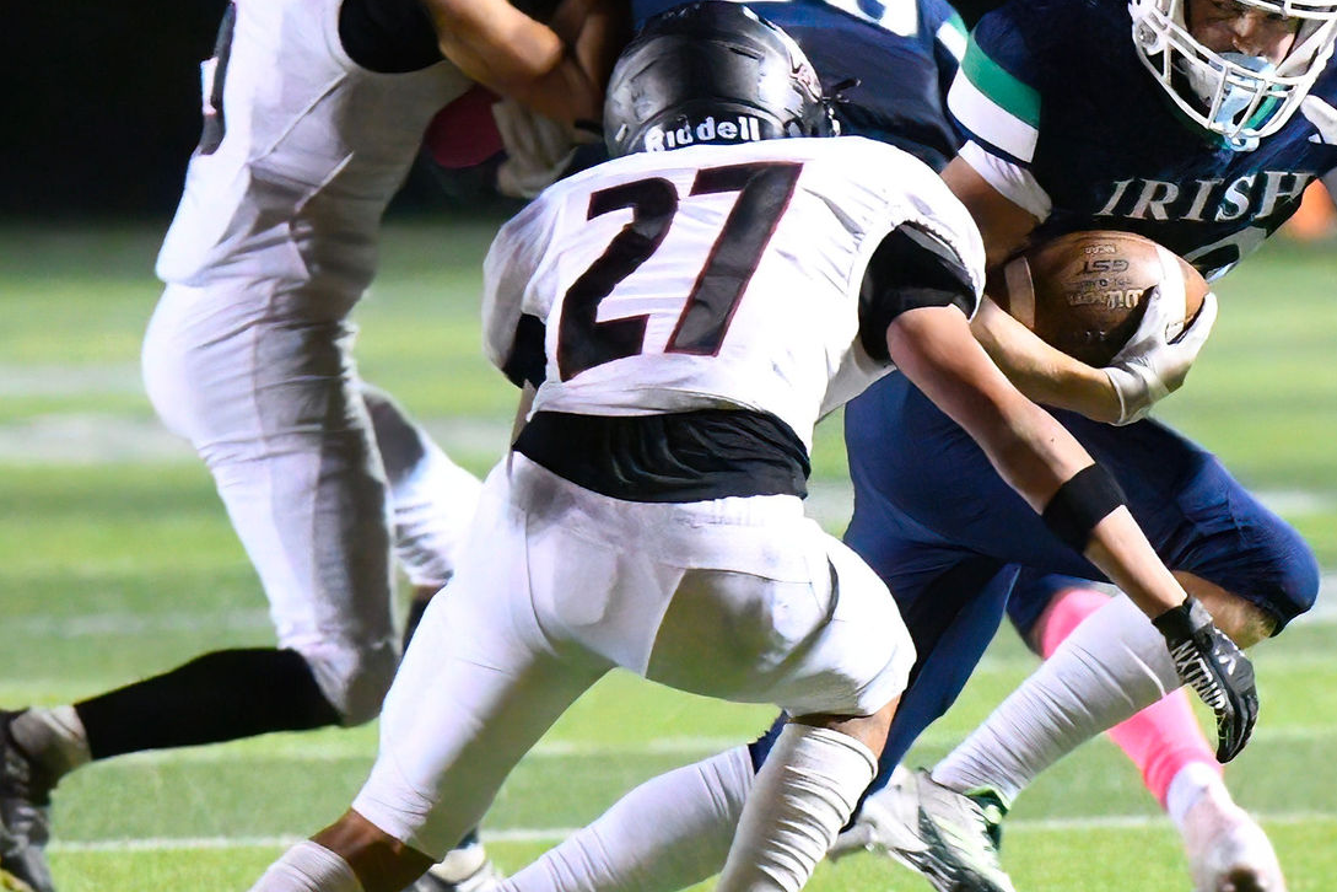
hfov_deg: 5.5
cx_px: 491
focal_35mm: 376
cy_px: 364
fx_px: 13963
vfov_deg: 3.7
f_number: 2.8
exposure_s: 1/1000
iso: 20000
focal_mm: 200
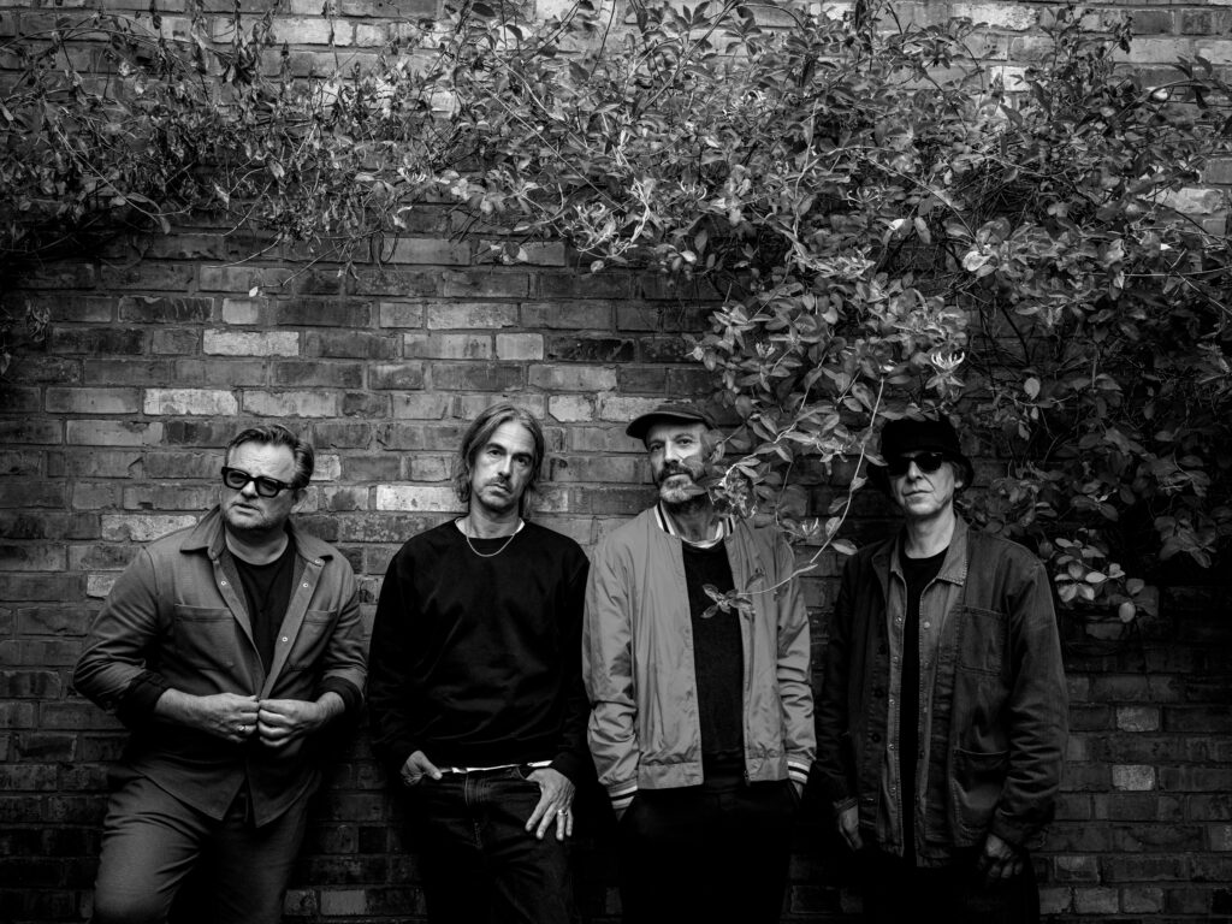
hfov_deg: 52.6
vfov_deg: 40.7
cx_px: 616
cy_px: 462
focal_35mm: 35
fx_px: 1246
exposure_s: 1/125
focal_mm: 45
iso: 200
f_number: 6.8
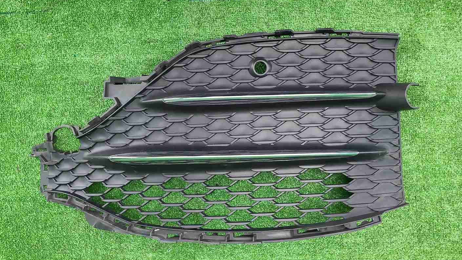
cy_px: 142
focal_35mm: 29
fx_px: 355
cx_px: 231
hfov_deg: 66.1
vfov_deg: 40.1
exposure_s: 1/50
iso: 310
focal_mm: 5.4
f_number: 1.8
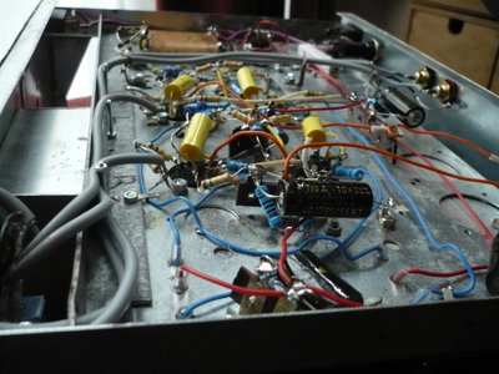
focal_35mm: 35
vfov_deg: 40.7
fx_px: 505
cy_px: 187
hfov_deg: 52.6
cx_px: 250
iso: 320
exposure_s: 1/8
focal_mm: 5.8
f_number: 2.8
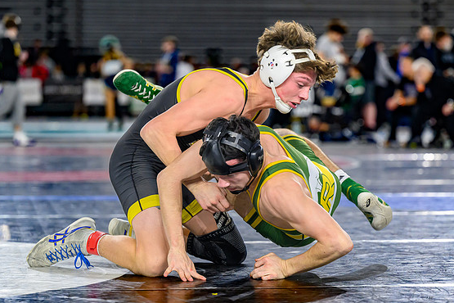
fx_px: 1791
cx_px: 261
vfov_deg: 9.7
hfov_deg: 14.4
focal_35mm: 142
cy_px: 156
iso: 2000
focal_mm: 105
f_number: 2.8
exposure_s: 1/800
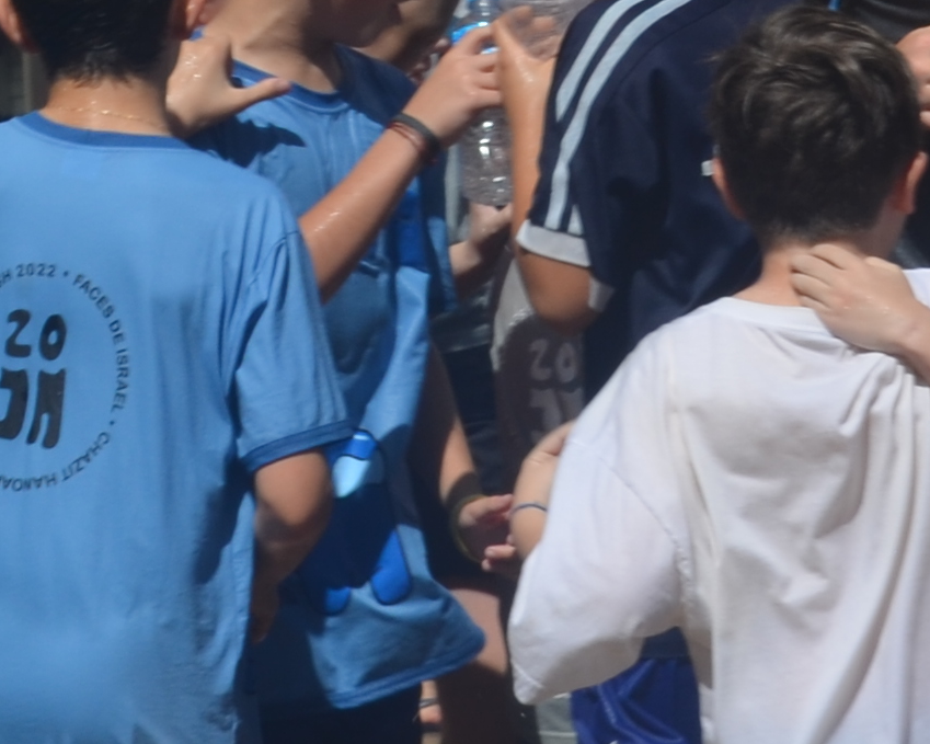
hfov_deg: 7.3
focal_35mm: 261
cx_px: 1382
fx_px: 7183
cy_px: 248
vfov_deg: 5.9
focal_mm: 32
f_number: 9
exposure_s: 1/320
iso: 100
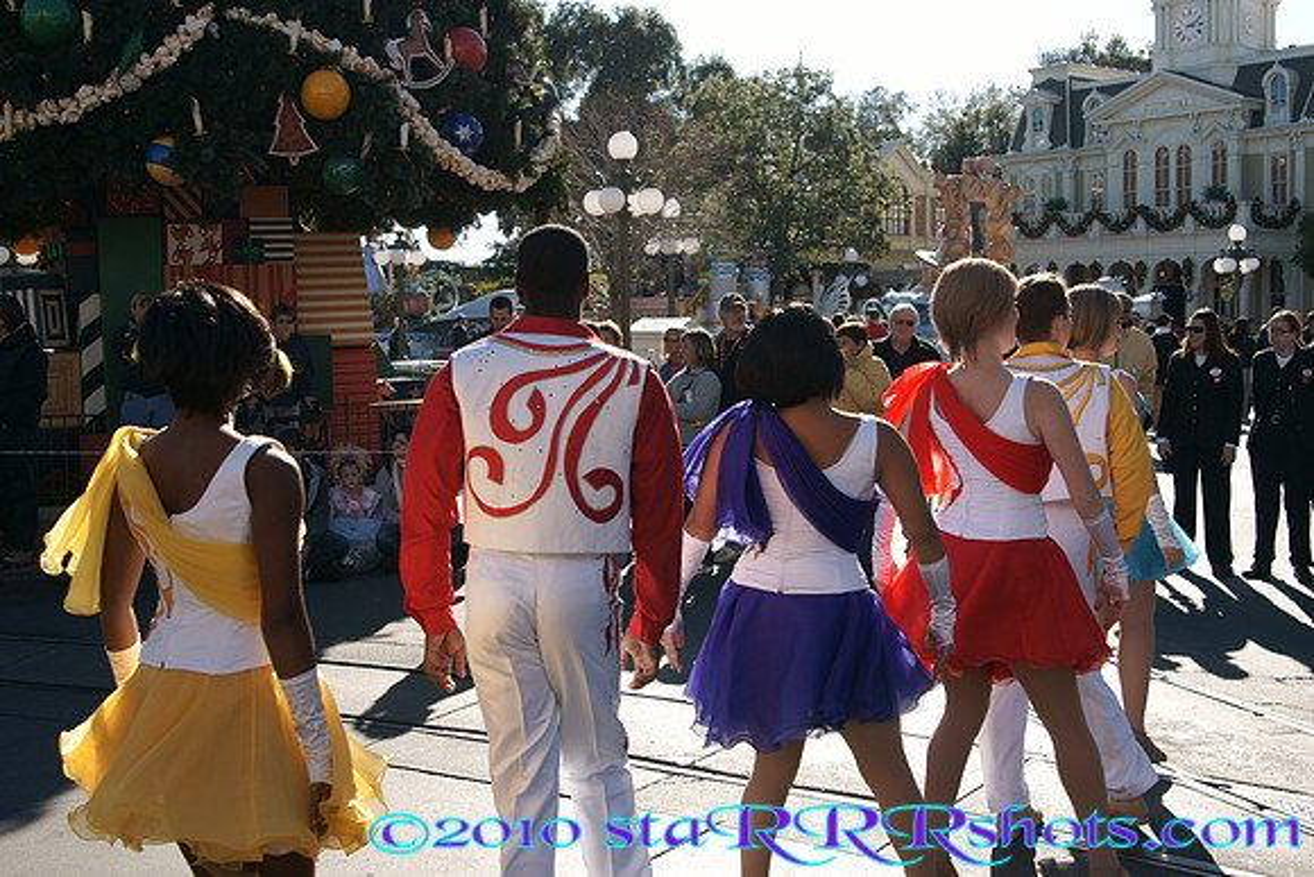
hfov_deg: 46.4
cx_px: 657
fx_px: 1533
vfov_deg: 31.9
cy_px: 438
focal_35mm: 42
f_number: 5
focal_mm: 28
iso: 100
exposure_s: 1/400
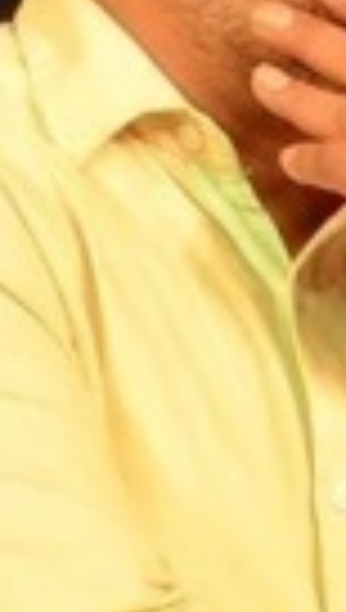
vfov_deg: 2.3
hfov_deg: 1.3
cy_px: 1485
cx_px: 831
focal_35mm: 913
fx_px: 14819
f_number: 6.3
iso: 1000
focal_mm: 75
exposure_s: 1/125
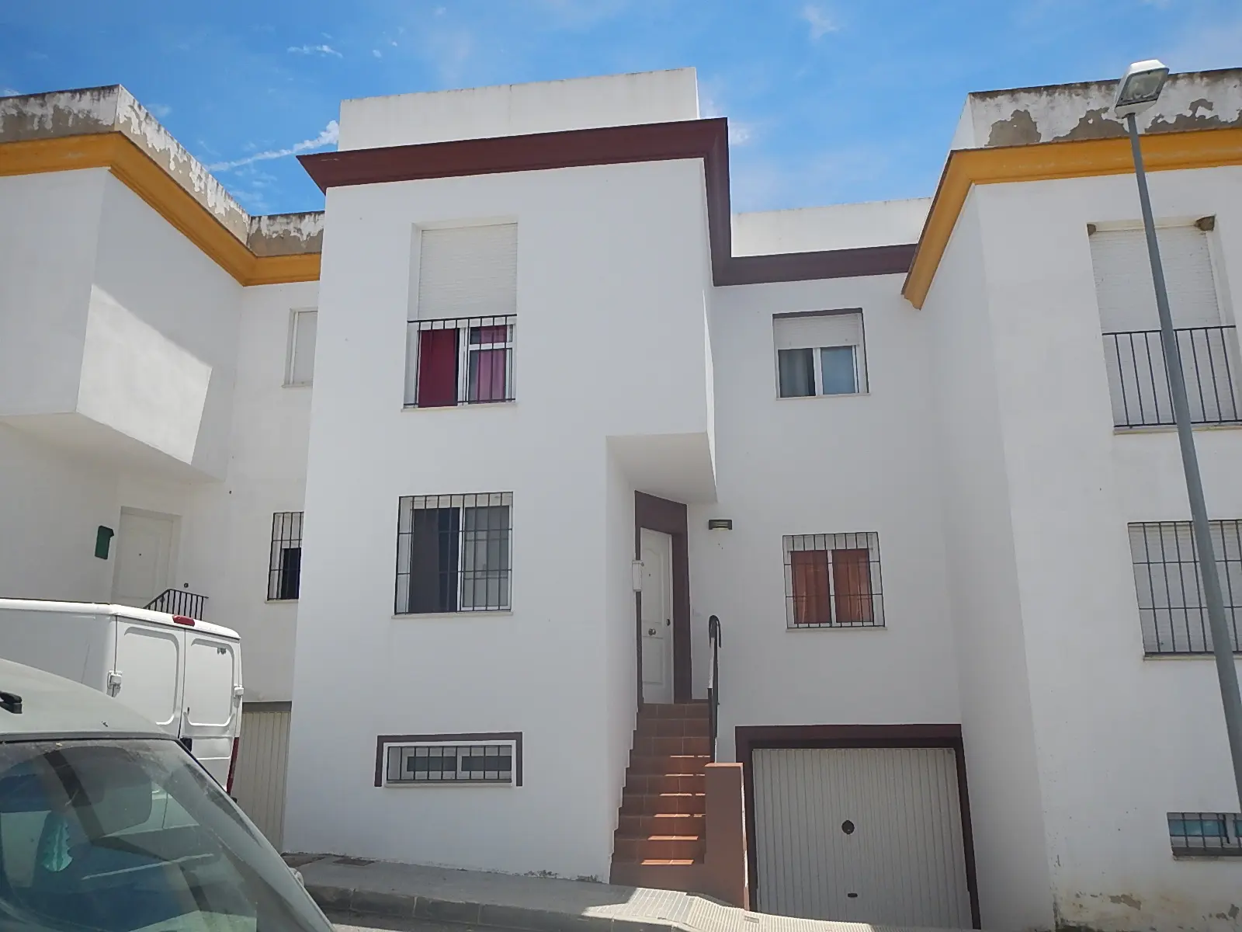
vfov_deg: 49.7
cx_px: 621
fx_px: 1005
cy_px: 466
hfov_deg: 63.4
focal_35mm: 28
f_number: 3.9
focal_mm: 5
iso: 125
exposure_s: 1/1000
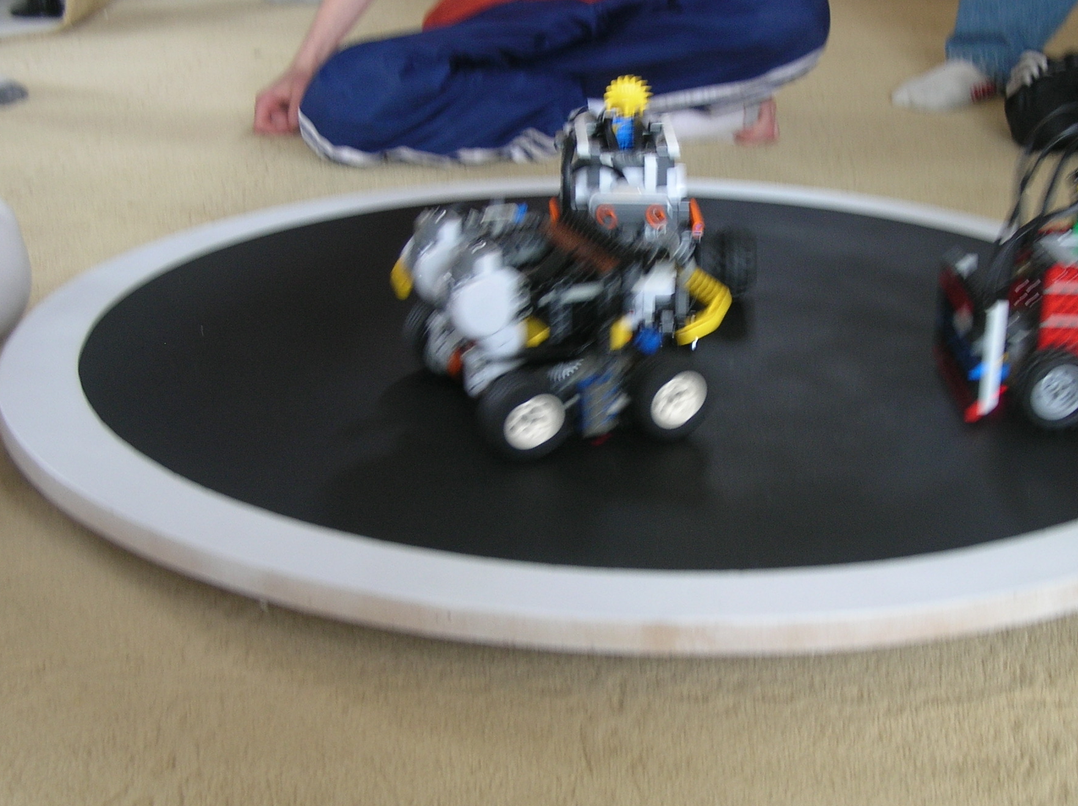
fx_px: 1898
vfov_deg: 24.0
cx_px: 663
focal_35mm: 61
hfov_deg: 31.6
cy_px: 412
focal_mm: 7.8
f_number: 2.9
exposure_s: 1/16.2
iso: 50
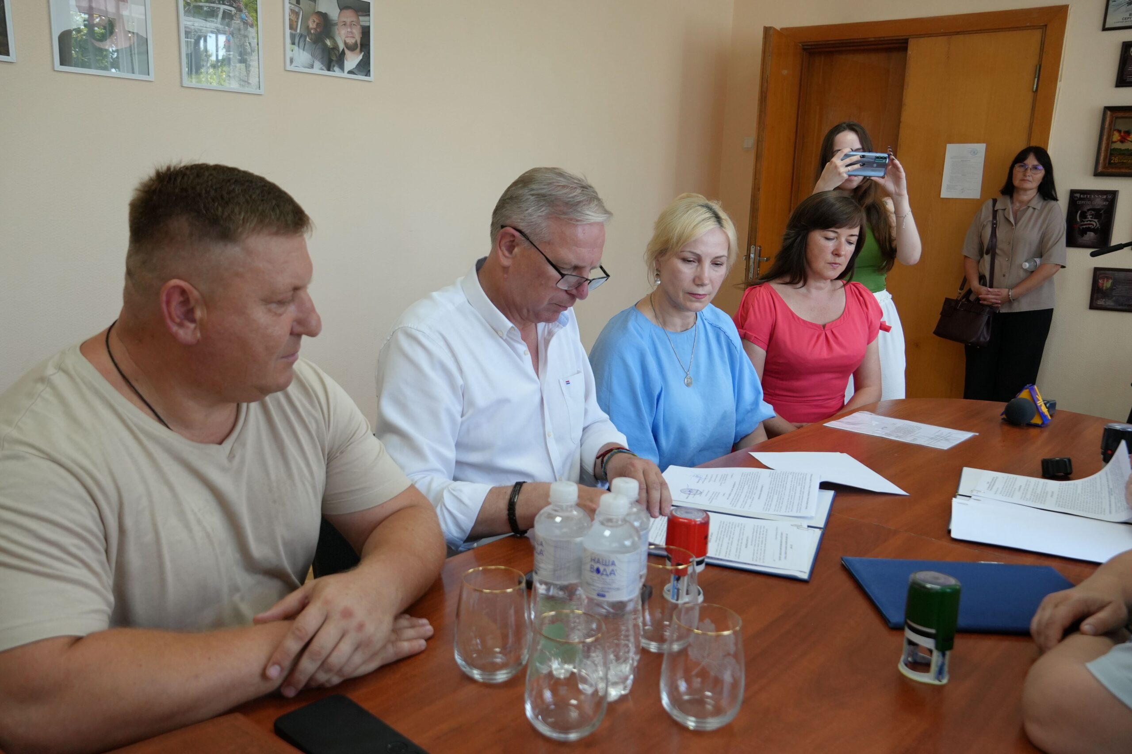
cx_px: 566
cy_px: 377
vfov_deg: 43.6
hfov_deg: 61.9
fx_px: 943
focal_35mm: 30
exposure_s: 1/160
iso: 640
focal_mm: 20
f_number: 4.5
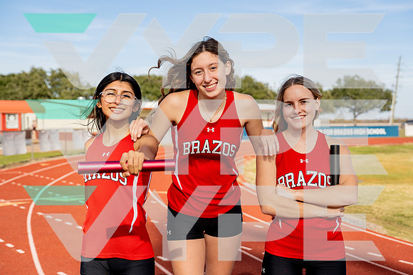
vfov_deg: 26.5
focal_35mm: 51
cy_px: 138
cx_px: 206
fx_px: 585
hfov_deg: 38.9
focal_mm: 51
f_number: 4
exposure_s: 1/1000
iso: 100
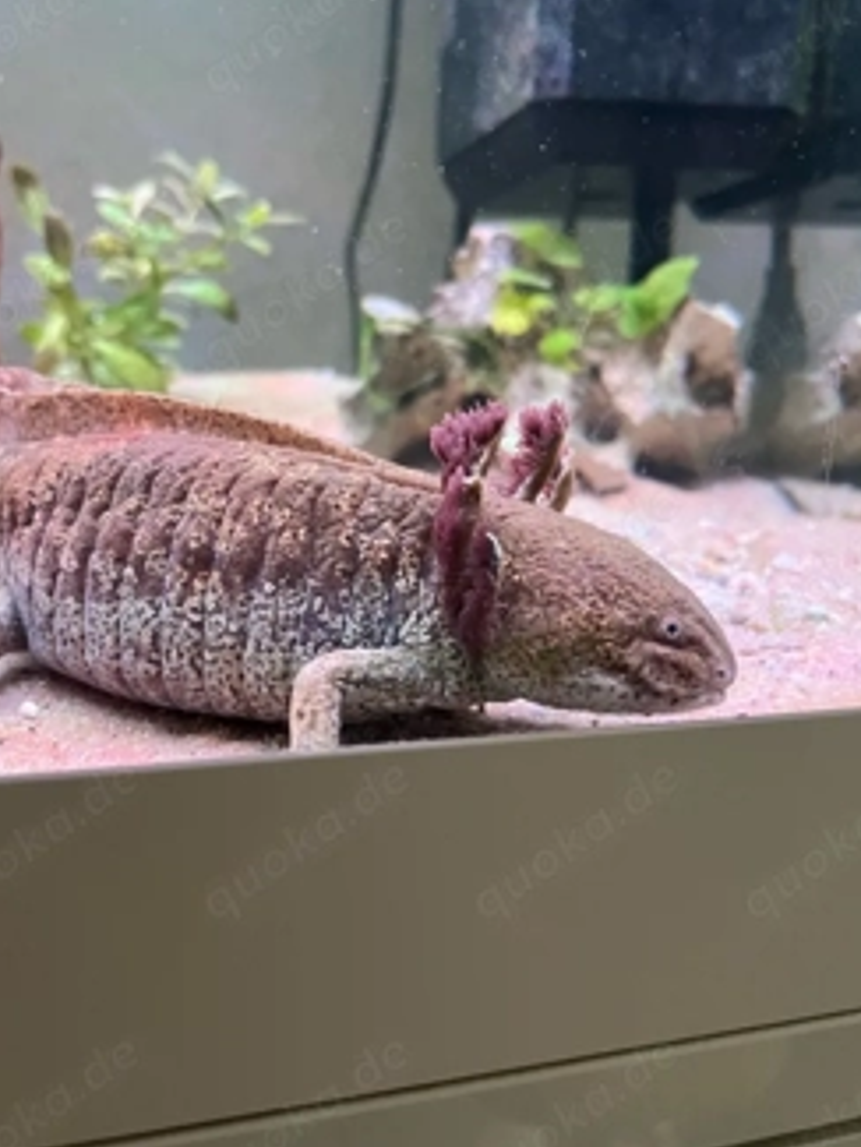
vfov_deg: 56.8
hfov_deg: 44.1
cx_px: 381
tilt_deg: -8.6
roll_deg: +0.6
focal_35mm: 32
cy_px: 603
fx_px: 1061
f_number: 1.6
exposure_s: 1/59
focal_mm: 5.1
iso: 500
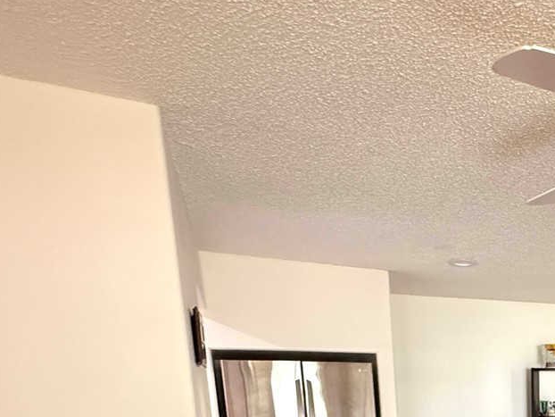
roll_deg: +2.1
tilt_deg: -8.9
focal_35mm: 36
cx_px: 565
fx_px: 577
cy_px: 503
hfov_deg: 43.4
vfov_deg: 32.6
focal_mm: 2.22
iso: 640
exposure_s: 1/60
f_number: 2.2
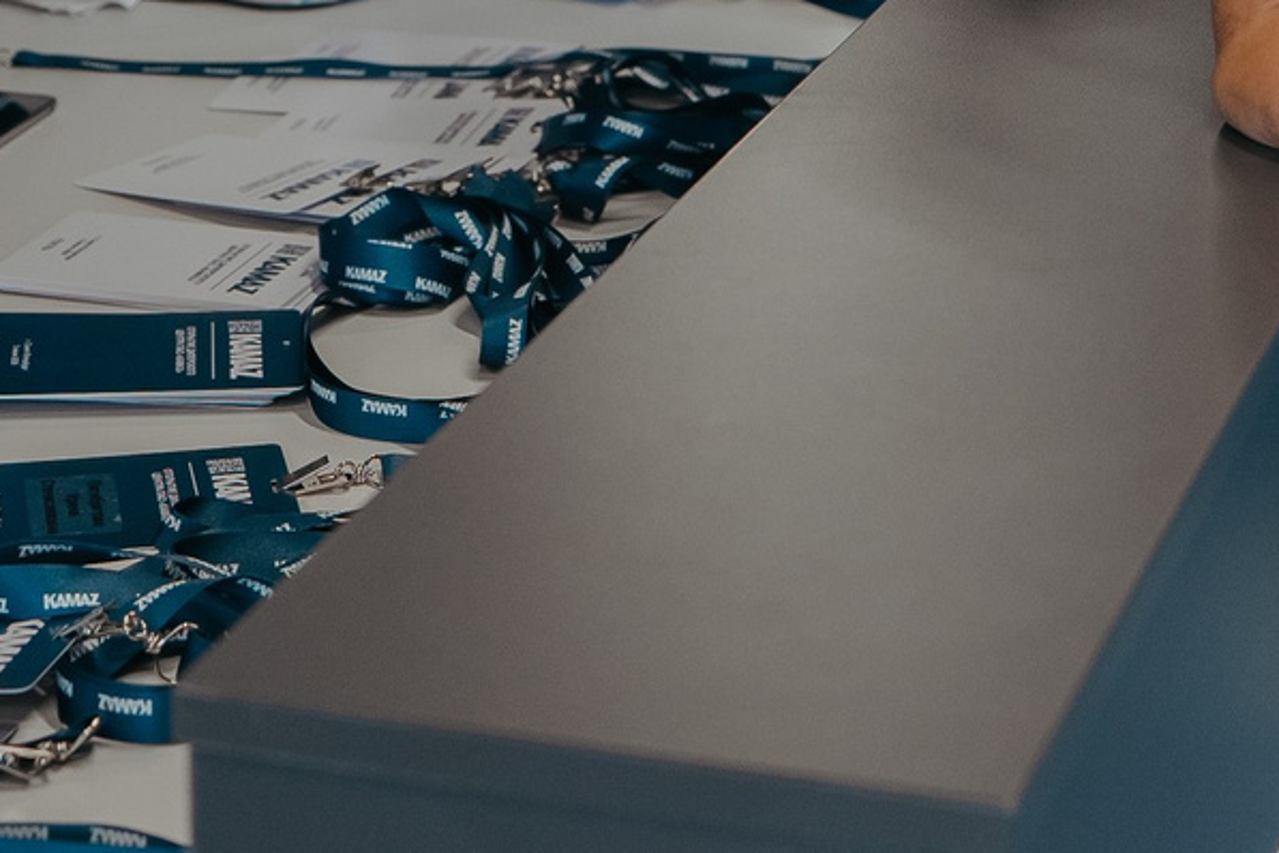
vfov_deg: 10.8
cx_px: 510
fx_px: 4263
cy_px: -618
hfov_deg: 17.0
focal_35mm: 120
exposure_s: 1/200
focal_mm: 28
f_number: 2.5
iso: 160
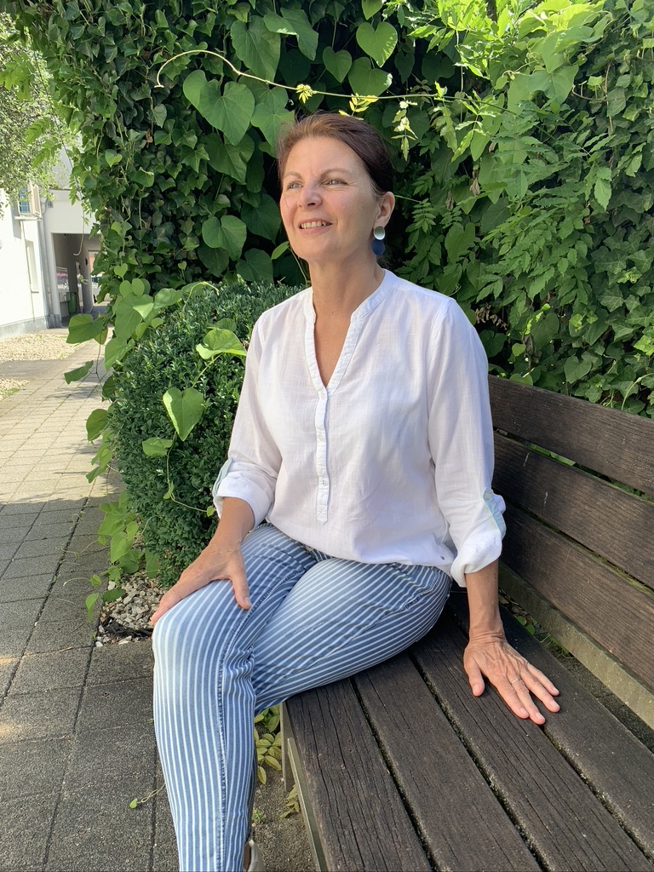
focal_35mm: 26
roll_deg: +1.5
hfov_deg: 53.1
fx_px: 655
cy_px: 436
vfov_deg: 67.3
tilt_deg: -13.2
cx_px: 327
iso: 25
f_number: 1.8
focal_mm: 4.25
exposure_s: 1/635
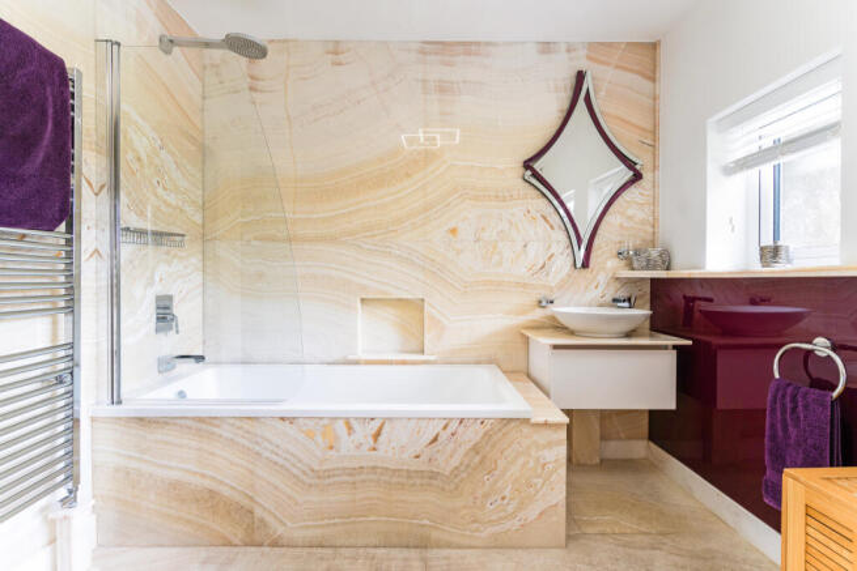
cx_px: 428
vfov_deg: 73.8
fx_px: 381
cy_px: 286
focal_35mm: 16
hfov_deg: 96.7
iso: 500
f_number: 7.1
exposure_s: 1/4
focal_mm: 16
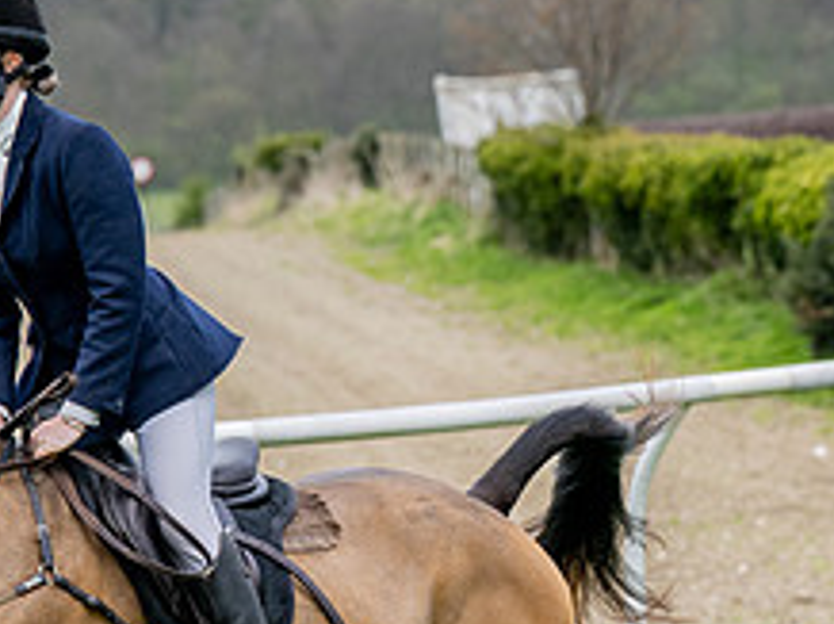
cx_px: -36
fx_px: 9290
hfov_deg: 5.1
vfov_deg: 3.8
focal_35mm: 386
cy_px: 796
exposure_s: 1/1250
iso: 400
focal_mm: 95
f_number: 4
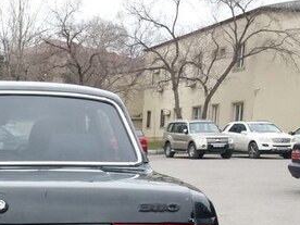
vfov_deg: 20.8
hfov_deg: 27.1
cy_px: 255
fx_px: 581
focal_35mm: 67
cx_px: -10
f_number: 1.9
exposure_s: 1/219
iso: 64
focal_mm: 3.7
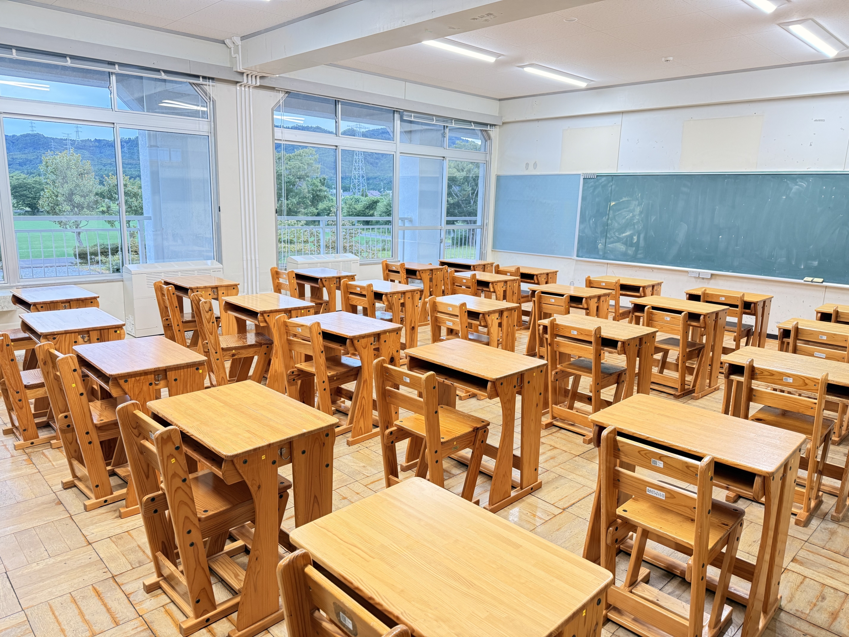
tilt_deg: -11.2
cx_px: 424
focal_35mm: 24
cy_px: 318
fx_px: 589
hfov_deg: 71.6
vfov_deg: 56.8
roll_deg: -1.7
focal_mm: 6.76
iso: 320
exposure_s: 1/50
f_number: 1.78
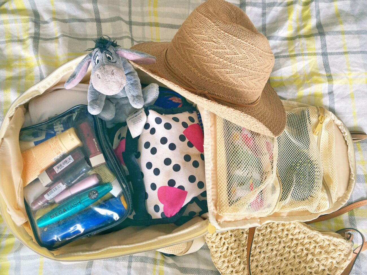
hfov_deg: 63.4
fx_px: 297
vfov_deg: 49.7
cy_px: 138
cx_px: 184
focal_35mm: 28
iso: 200
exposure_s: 1/60
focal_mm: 3.99
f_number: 1.8
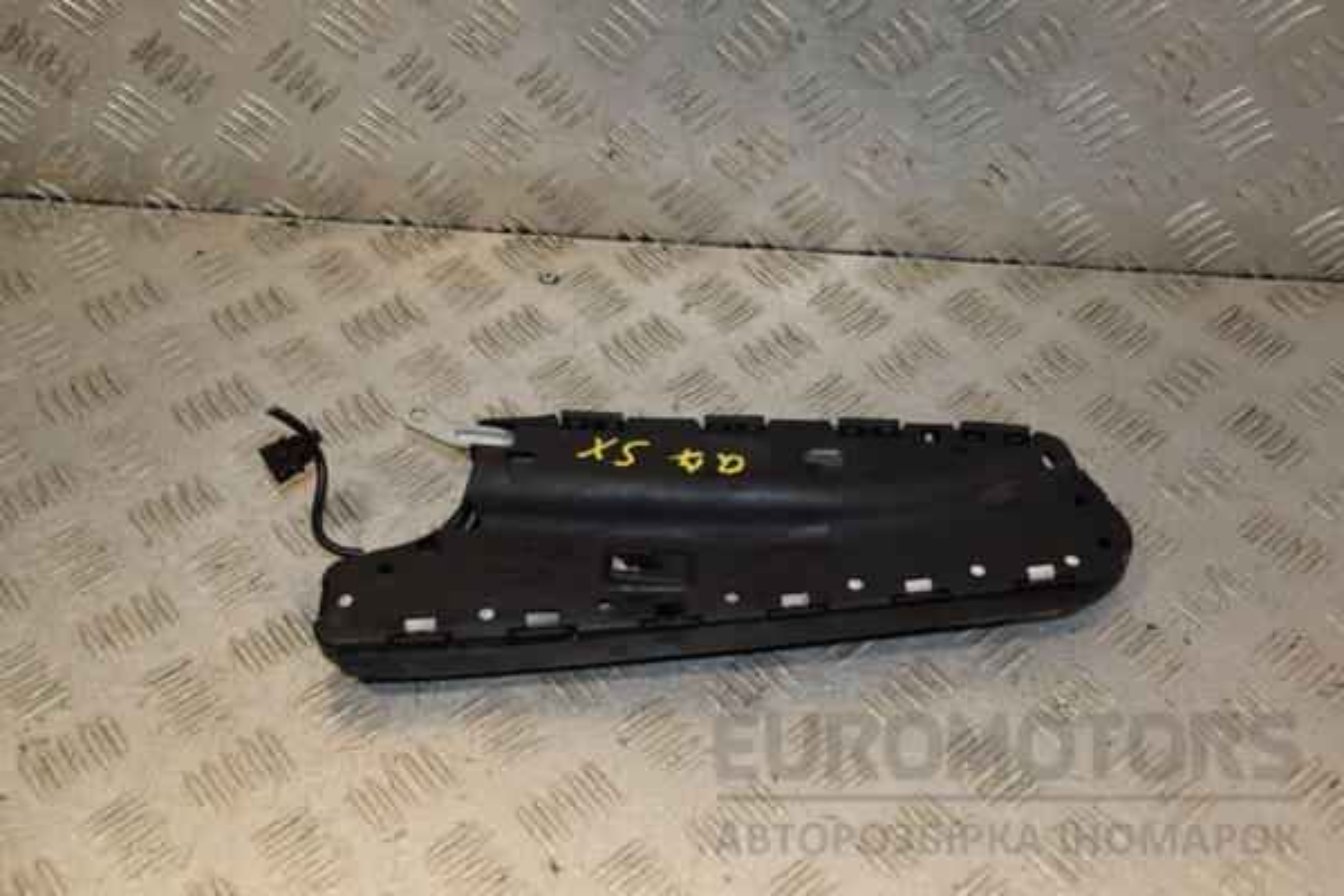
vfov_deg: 31.9
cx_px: 672
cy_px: 448
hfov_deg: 46.4
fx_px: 1568
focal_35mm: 42
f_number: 7.1
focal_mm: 28
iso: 800
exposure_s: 1/200
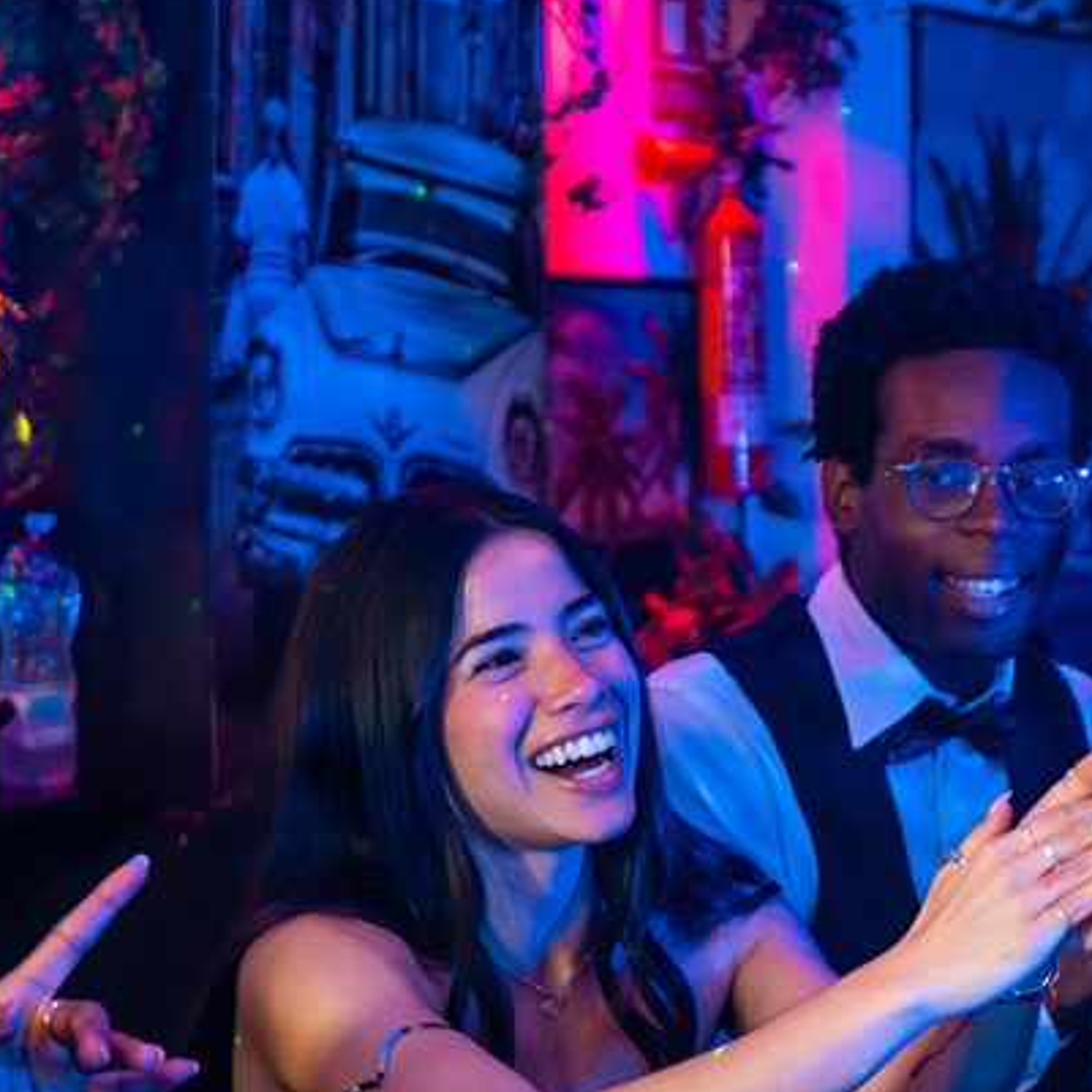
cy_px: 899
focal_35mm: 89
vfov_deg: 19.3
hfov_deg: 19.1
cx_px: 1038
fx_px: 3176
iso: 1250
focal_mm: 35
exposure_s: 1/250
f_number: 2.8
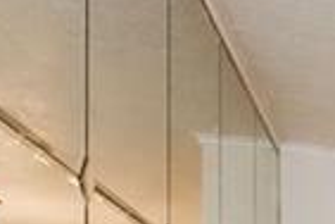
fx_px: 1014
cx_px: 1112
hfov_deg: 10.2
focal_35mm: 109
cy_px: 446
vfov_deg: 11.4
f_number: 8
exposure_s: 1/60
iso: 1600
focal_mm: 10
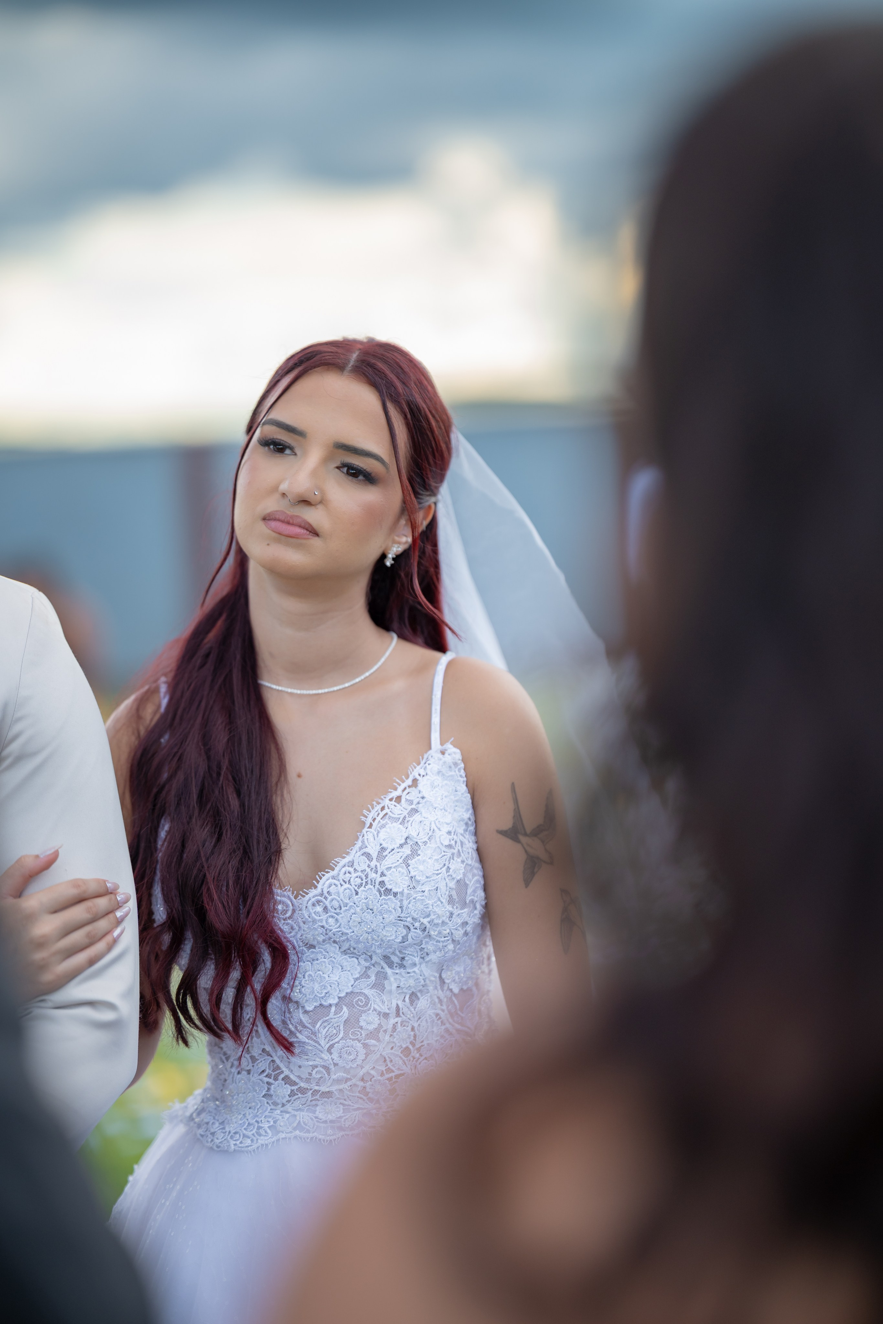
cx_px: 442
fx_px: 3127
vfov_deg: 23.9
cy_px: 662
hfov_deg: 16.1
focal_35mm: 85
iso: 160
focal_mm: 85
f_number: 1.4
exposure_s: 1/1600
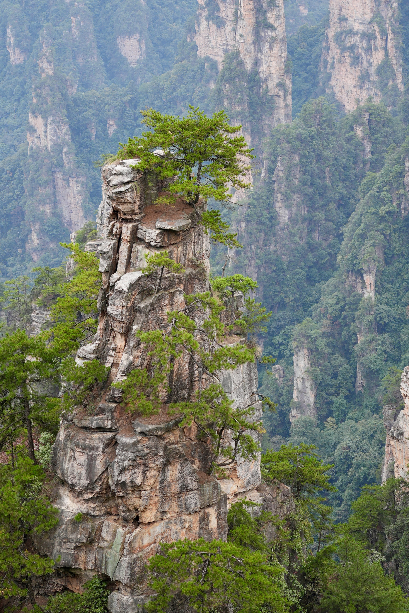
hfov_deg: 14.6
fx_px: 1602
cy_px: 313
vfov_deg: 21.7
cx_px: 227
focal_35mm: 94
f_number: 2.8
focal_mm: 50
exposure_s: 1/400
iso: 100
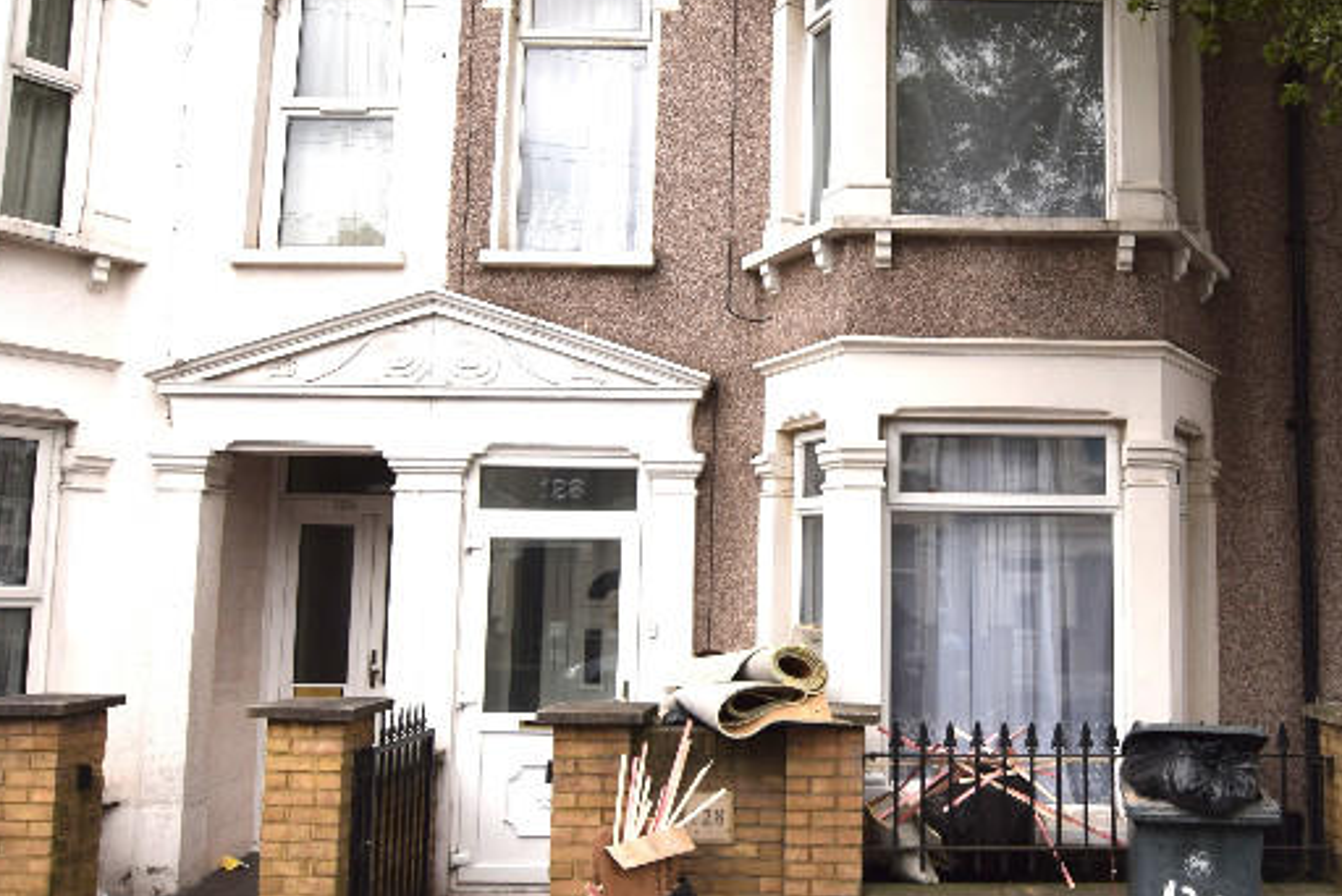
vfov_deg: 43.7
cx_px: 907
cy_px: 455
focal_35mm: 30
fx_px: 1119
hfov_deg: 60.3
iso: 110
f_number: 5.6
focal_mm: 10
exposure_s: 1/125
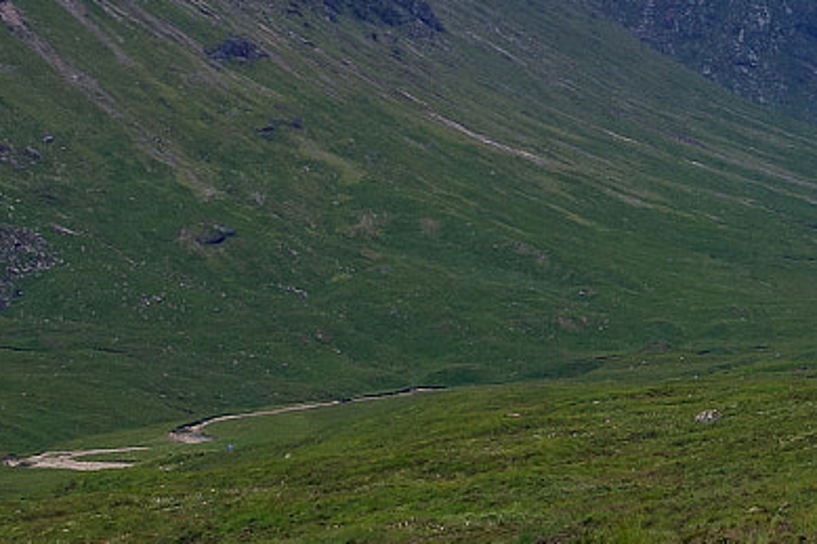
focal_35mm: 144
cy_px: 216
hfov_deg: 13.7
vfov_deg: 9.5
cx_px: 1096
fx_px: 3266
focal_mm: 12.99
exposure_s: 1/250
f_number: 5.6
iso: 125
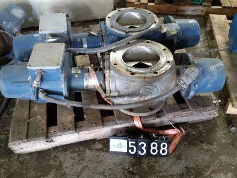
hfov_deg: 49.0
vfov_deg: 37.7
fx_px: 260
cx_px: 118
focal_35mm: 38
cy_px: 89
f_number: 2.4
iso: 500
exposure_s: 1/15
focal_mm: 4.28
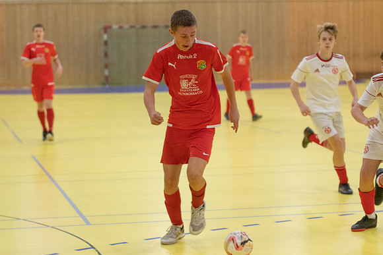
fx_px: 1117
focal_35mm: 105
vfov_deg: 13.0
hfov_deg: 19.5
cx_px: 192
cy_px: 128
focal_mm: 70
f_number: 3.2
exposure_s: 1/400
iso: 4000
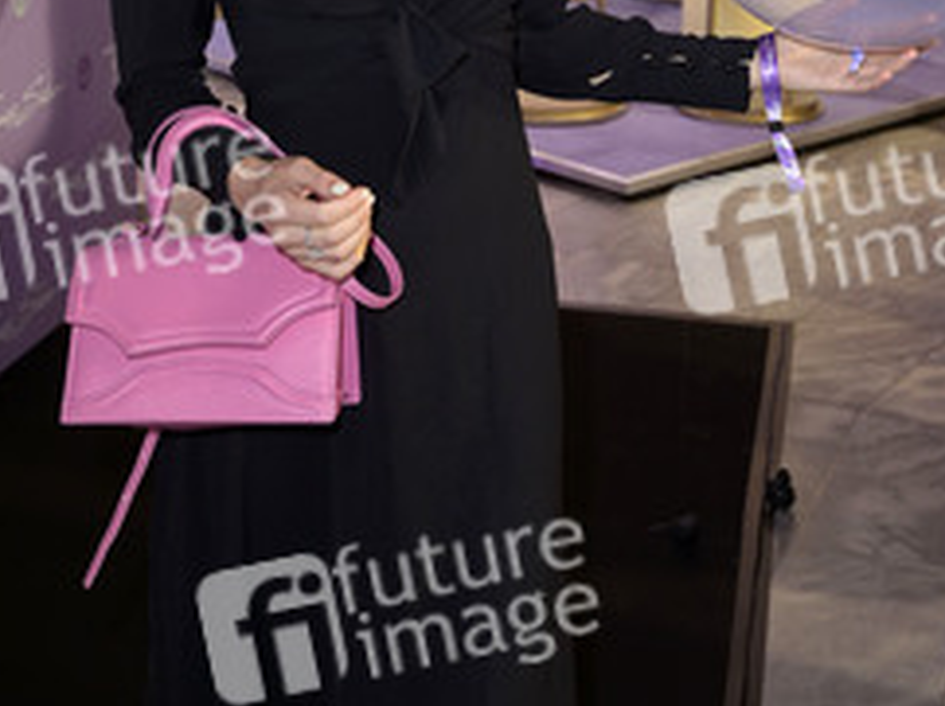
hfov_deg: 27.8
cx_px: 512
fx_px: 1909
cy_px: 27
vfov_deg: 20.4
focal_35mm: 70
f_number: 5
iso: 1000
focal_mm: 44
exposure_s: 1/160
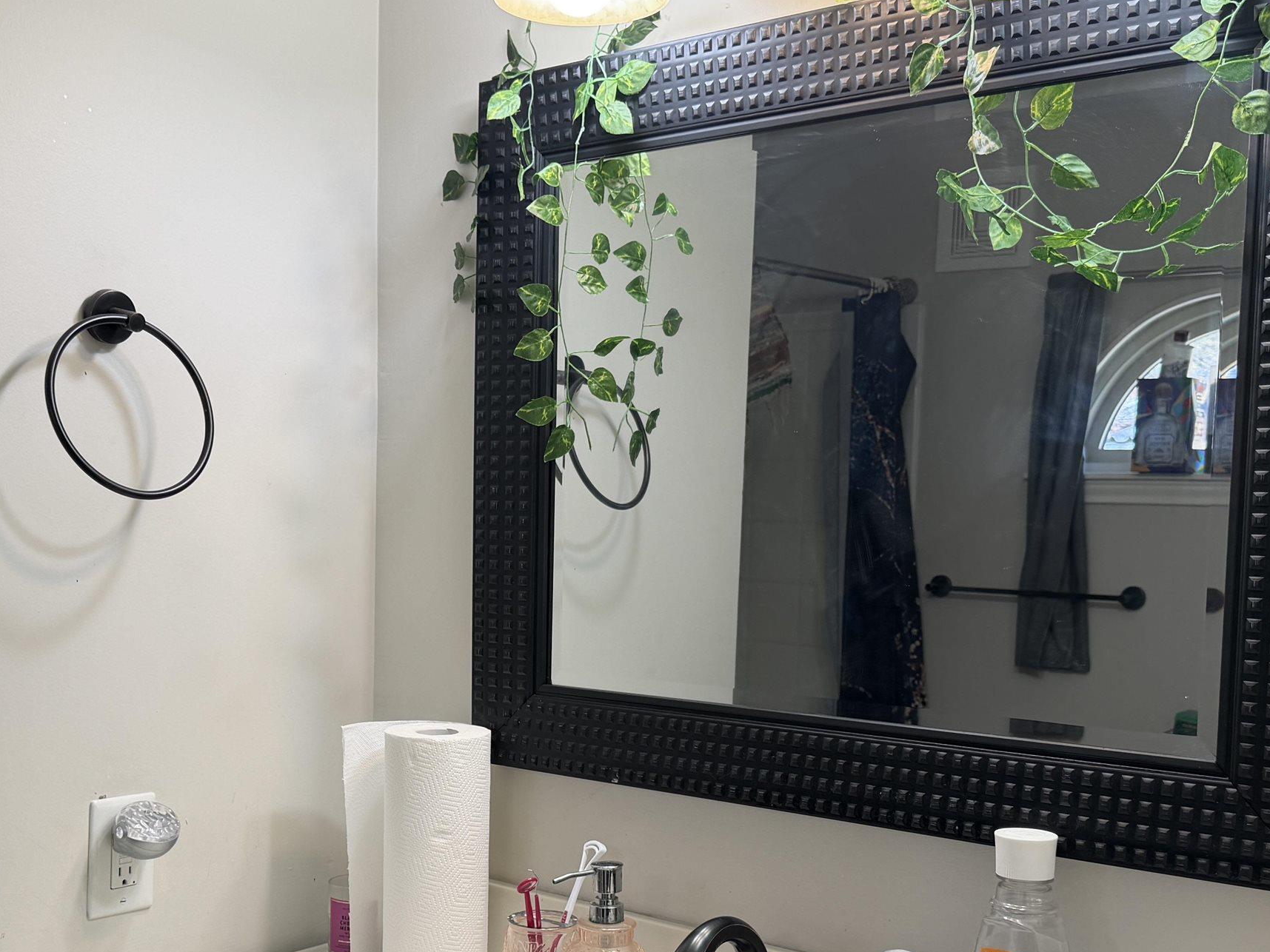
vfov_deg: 33.3
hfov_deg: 43.7
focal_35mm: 43
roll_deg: -2.1
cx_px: 543
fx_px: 1577
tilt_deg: -4.7
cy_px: 626
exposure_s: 1/121
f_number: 1.78
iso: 50
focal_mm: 6.76
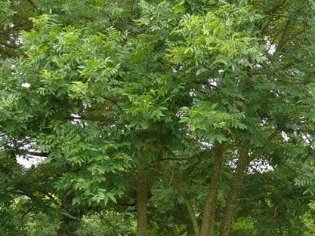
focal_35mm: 86
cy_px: 205
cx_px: 323
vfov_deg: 17.0
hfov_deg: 21.8
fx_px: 783
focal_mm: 7.4
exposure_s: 1/125
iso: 100
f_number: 3.2
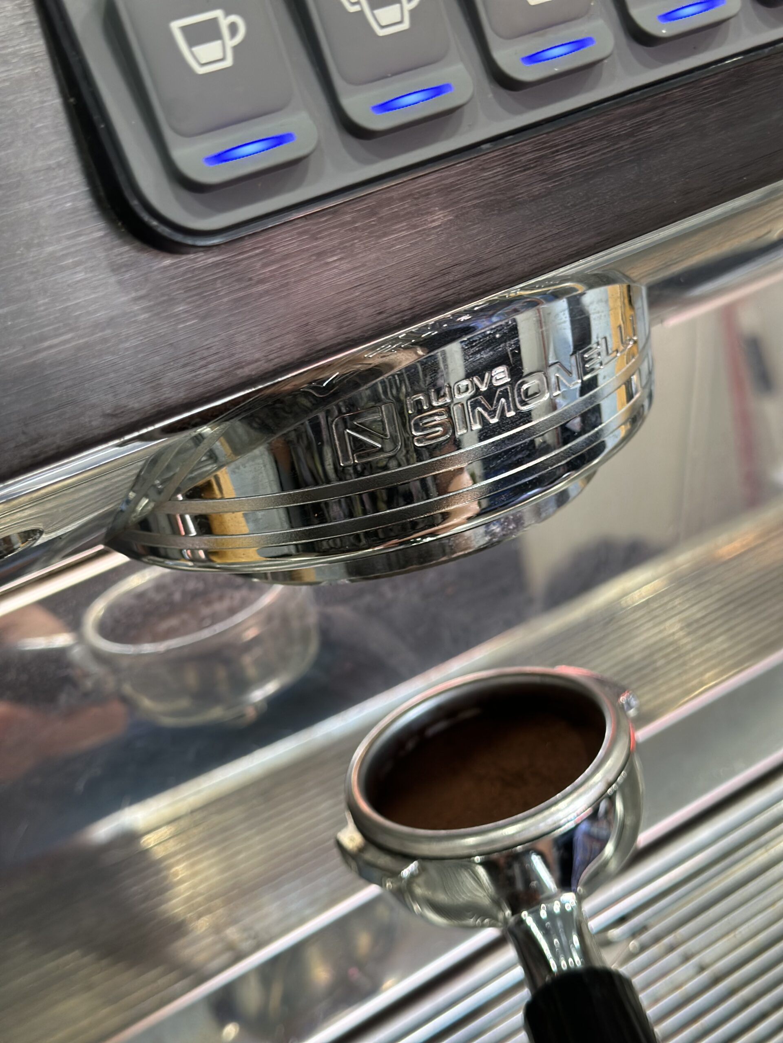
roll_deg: +13.2
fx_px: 1448
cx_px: 392
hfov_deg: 30.3
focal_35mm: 48
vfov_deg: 39.7
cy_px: 522
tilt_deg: -22.2
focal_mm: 6.86
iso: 200
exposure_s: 1/41
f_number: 1.78
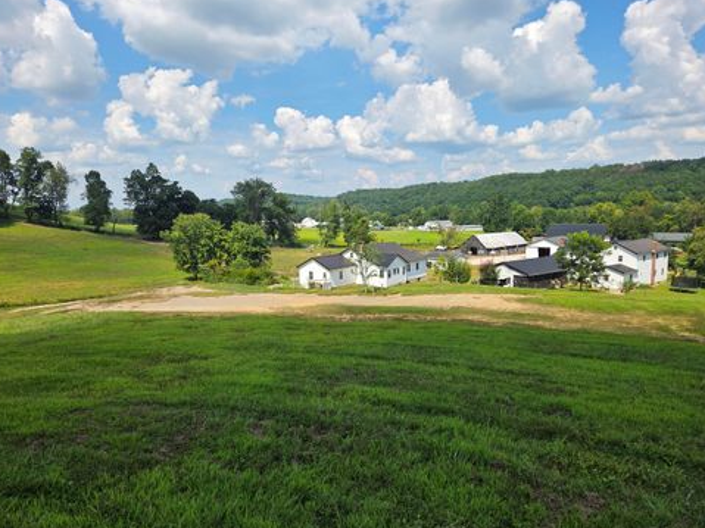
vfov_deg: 56.8
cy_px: 268
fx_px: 489
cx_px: 344
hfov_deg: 71.6
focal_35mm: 24
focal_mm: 5.4
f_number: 1.8
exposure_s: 1/4771
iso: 80
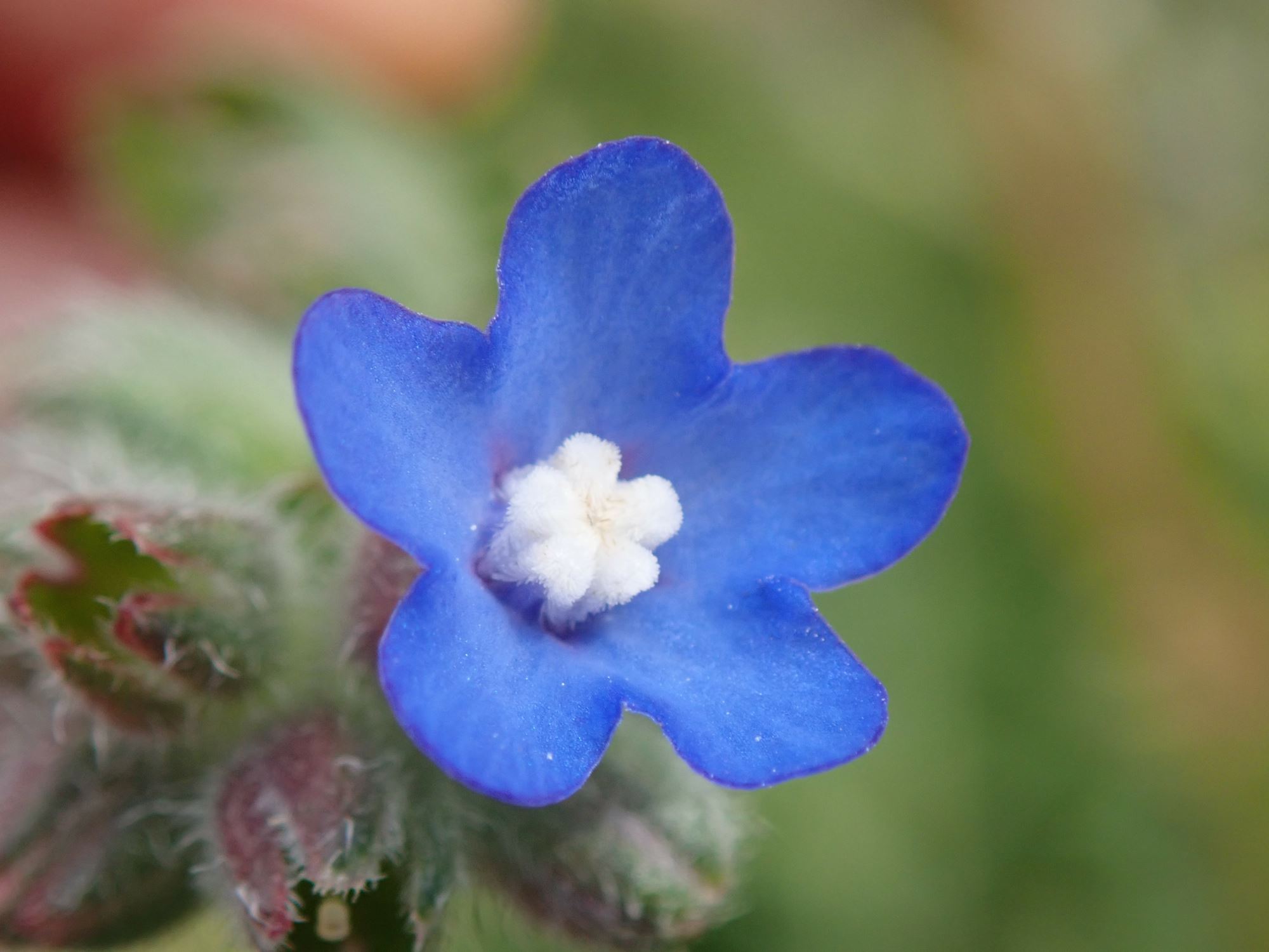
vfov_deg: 14.8
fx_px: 3666
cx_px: 634
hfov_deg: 19.6
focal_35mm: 100
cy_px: 476
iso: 250
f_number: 4.9
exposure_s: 1/400
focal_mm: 18
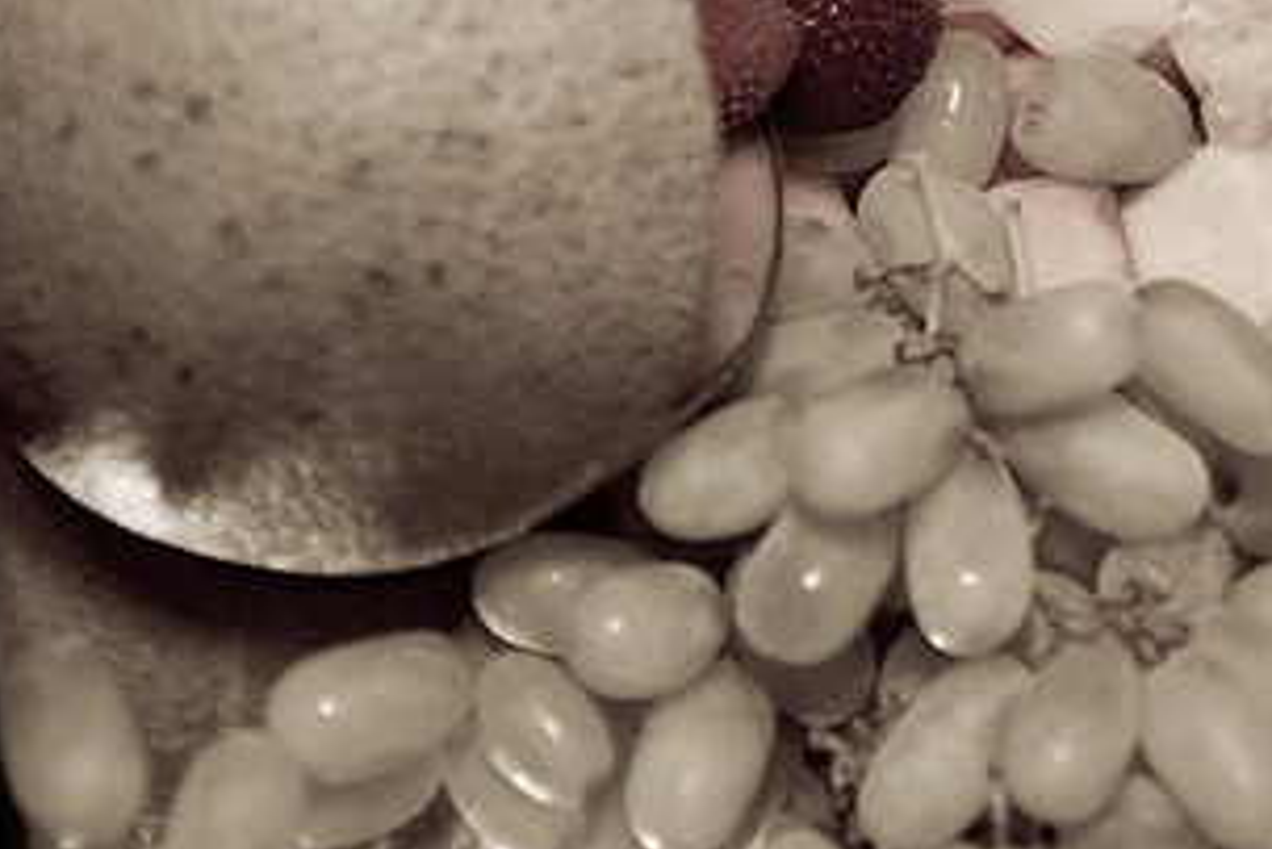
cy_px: 100
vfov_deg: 9.6
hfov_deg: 14.3
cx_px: 962
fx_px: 5055
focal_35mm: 143
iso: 320
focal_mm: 50
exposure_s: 1/60
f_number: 2.8
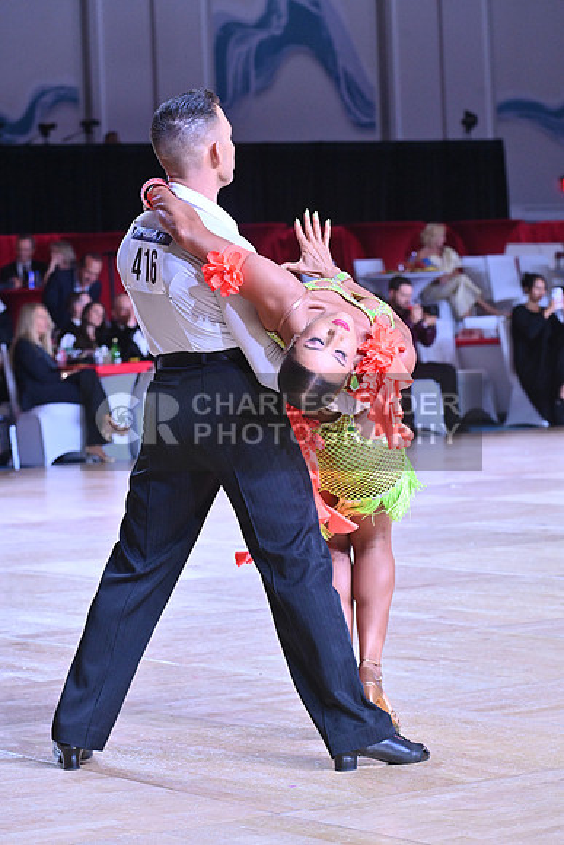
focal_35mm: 116
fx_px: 2724
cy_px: 422
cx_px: 282
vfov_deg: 17.6
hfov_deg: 11.8
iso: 4000
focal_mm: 116
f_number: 7.1
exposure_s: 1/400
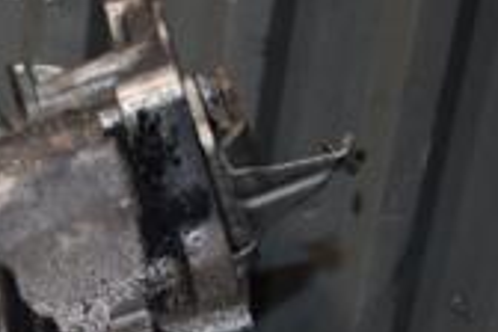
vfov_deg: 11.2
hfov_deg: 16.7
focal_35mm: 118
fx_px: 1632
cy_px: 492
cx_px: -83
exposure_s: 1/60
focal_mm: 22
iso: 800
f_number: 5
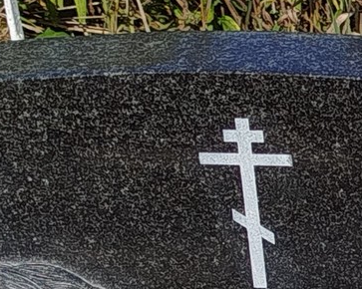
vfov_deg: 8.2
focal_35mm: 186
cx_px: 709
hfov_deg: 9.7
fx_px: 1992
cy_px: 413
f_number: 1.7
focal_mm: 5.31
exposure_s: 1/1949
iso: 50
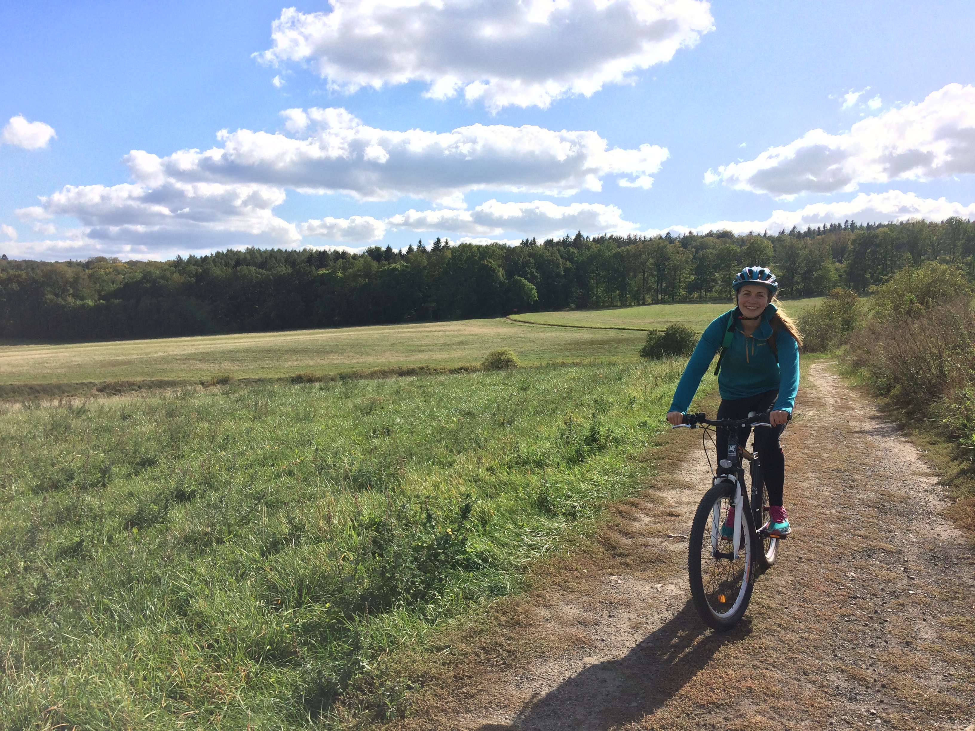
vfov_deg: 48.2
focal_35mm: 29
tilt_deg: -4.0
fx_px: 817
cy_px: 366
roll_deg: +0.1
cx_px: 488
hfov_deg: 61.7
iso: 32
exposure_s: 1/1953
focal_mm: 4.15
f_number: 2.2
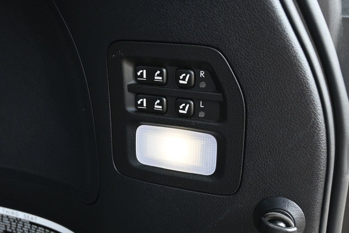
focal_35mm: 41
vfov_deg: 32.4
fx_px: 400
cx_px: 174
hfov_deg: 47.2
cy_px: 116
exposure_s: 1/125
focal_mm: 27.5
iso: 500
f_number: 4.5
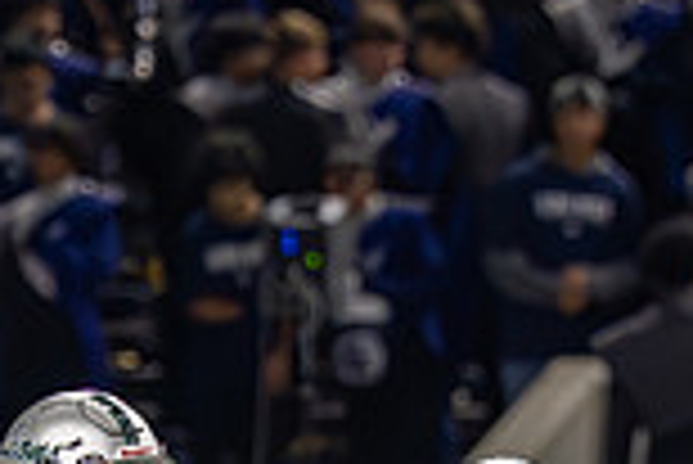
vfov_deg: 1.3
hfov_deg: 1.9
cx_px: 160
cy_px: 806
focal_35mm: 1095
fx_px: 21098
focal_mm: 163
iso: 4000
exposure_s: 1/1600
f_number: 2.8
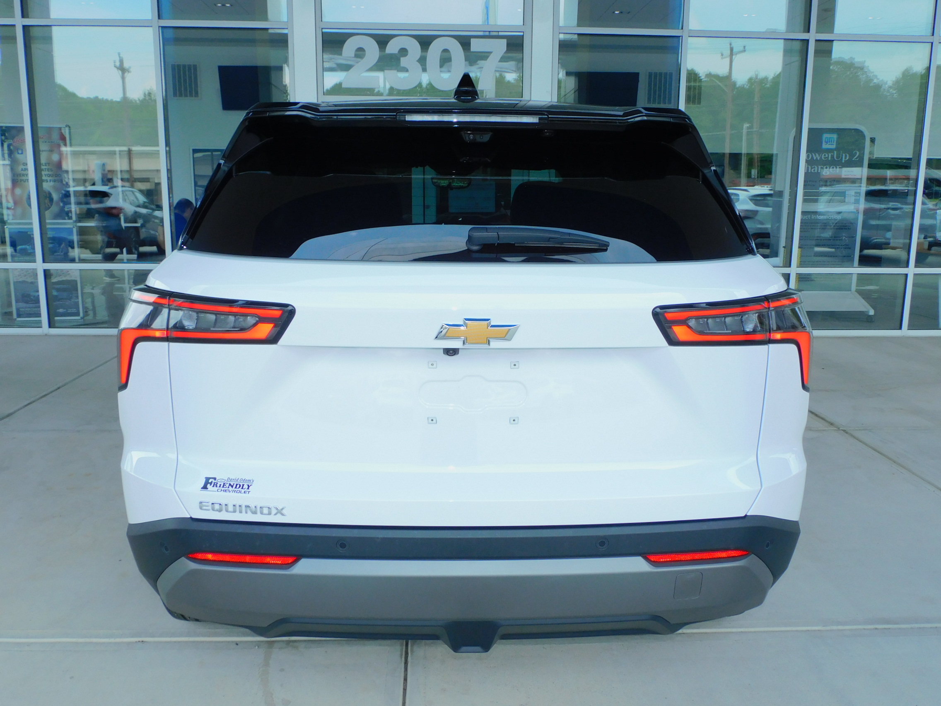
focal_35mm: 30
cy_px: 353
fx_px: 816
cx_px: 470
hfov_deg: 60.0
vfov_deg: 46.8
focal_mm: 5.4
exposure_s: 1/320
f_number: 3.5
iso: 125
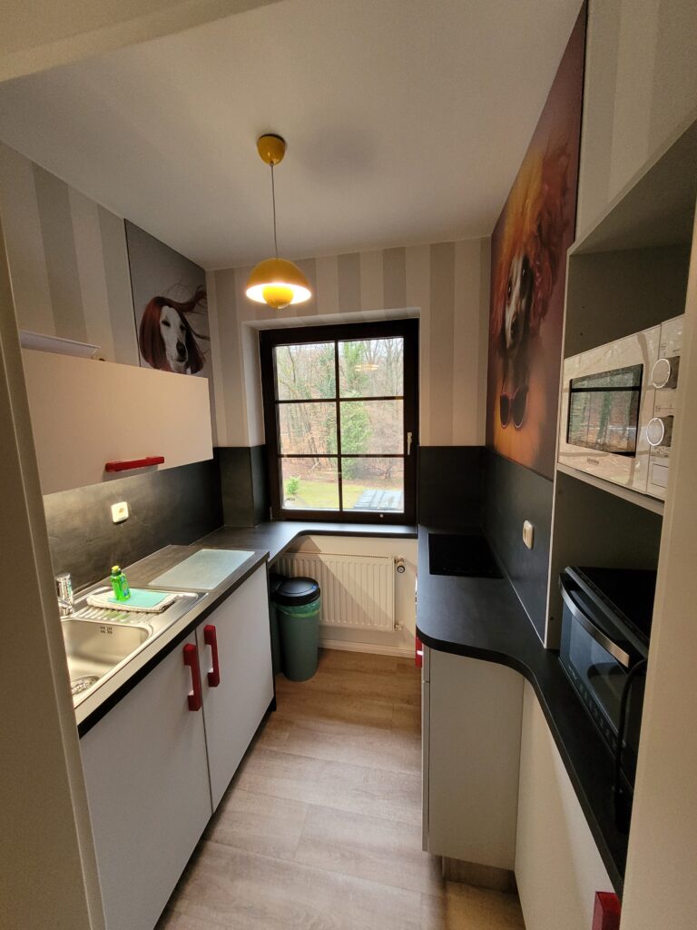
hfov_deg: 89.9
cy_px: 465
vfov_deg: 106.2
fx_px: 349
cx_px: 348
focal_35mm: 13
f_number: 2.2
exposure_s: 1/50
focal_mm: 1.74
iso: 400
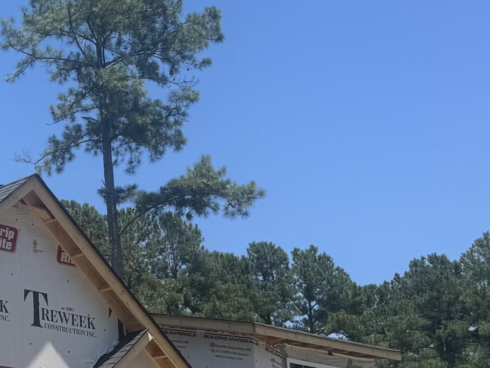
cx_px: -156
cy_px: 200
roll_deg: -1.3
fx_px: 1119
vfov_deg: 18.7
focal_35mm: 79
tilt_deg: +18.2
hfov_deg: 22.1
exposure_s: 1/4049
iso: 80
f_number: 1.78
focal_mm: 6.76
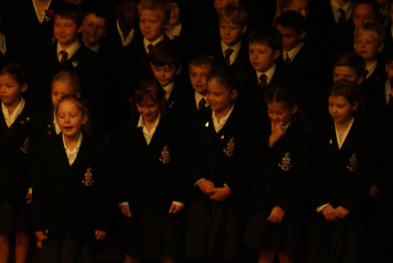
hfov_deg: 7.5
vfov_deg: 5.0
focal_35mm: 275
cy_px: -16
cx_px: 10
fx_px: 3003
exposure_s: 1/80
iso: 400
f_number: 4
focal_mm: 55
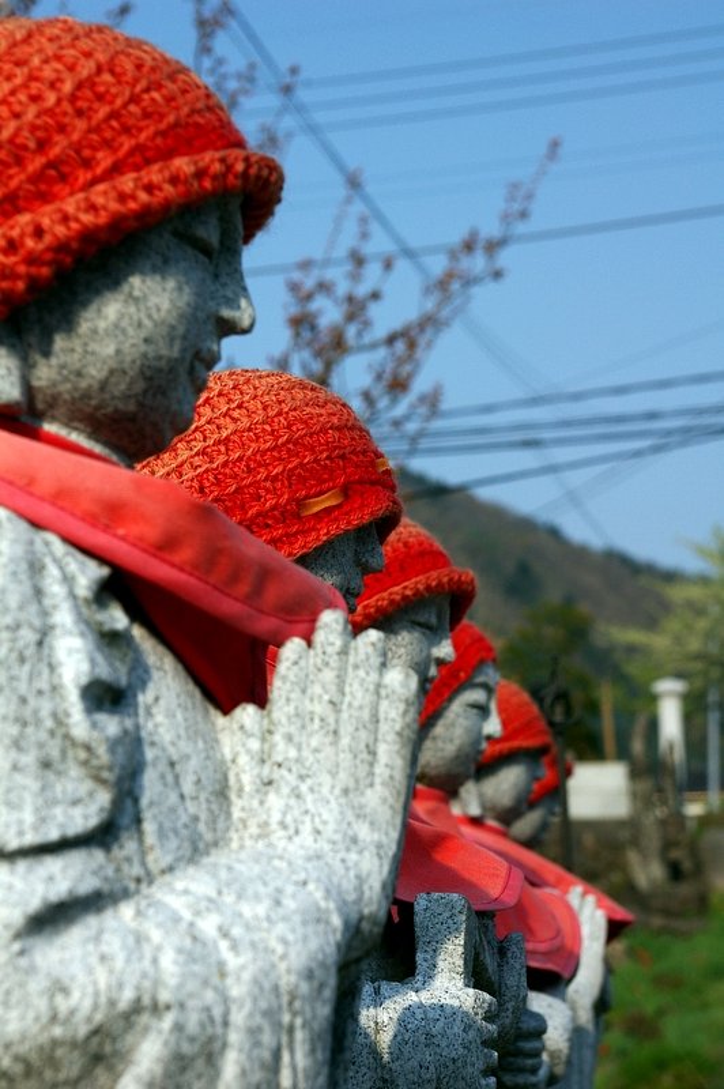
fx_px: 2493
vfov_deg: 24.6
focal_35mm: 82
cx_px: 362
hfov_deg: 16.5
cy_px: 544
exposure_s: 1/90
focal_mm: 55
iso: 200
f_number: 11
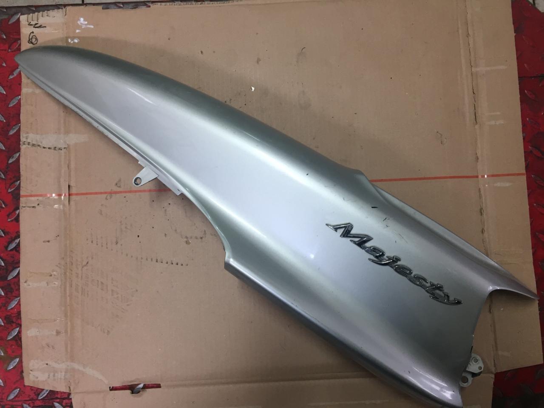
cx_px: 272
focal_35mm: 29
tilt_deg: -85.7
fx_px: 456
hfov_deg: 61.7
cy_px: 204
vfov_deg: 48.2
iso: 80
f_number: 2.2
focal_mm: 4.15
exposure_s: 1/33
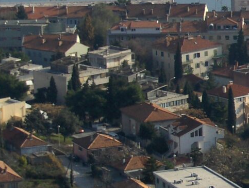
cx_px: 366
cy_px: 12
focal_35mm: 339
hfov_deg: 5.8
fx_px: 2443
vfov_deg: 4.4
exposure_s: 1/459
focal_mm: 17
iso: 100
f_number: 5.7
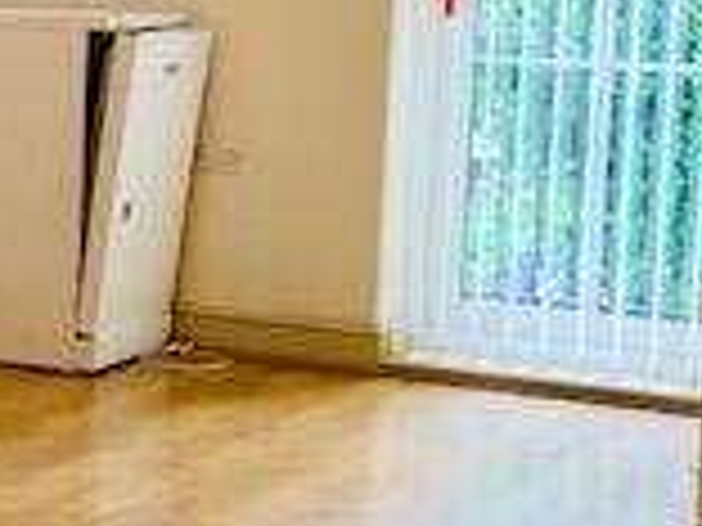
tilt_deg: -6.6
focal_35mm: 107
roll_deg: -1.1
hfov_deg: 16.2
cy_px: 175
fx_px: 2170
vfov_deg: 13.8
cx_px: -450
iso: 50
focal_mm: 4.25
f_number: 1.8
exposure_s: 1/50
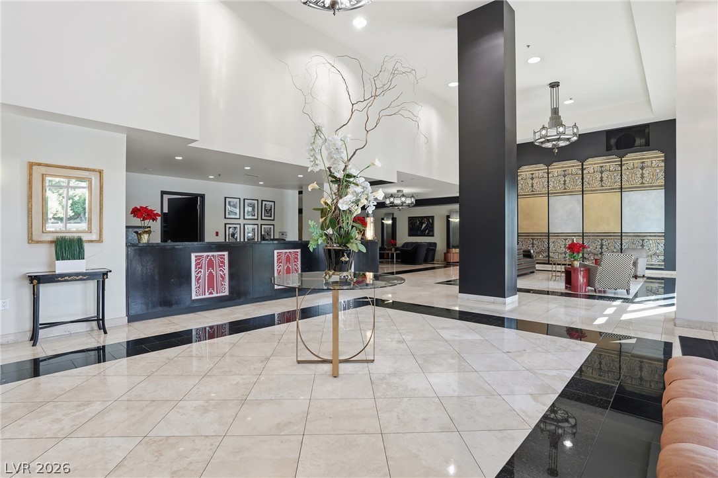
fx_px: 339
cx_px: 359
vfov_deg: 70.4
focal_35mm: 17
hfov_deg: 93.3
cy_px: 239
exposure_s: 1/125
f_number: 9
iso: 1250
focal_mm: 17
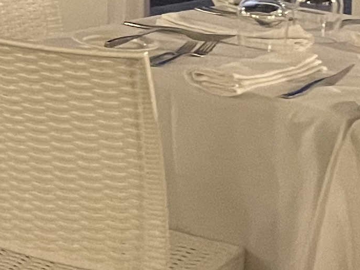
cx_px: -619
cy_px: -220
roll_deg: -0.3
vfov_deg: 9.2
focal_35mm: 153
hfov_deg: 10.3
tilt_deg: -3.0
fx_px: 1591
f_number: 1.6
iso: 500
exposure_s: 1/30
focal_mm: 4.2
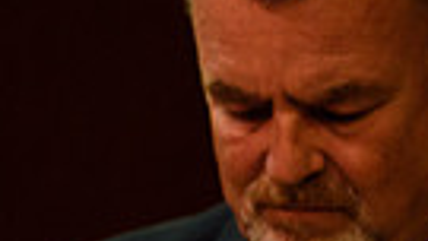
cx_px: 830
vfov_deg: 0.6
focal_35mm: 2182
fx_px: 24768
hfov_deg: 1.0
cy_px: 345
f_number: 6
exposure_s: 1/320
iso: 2500
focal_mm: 450
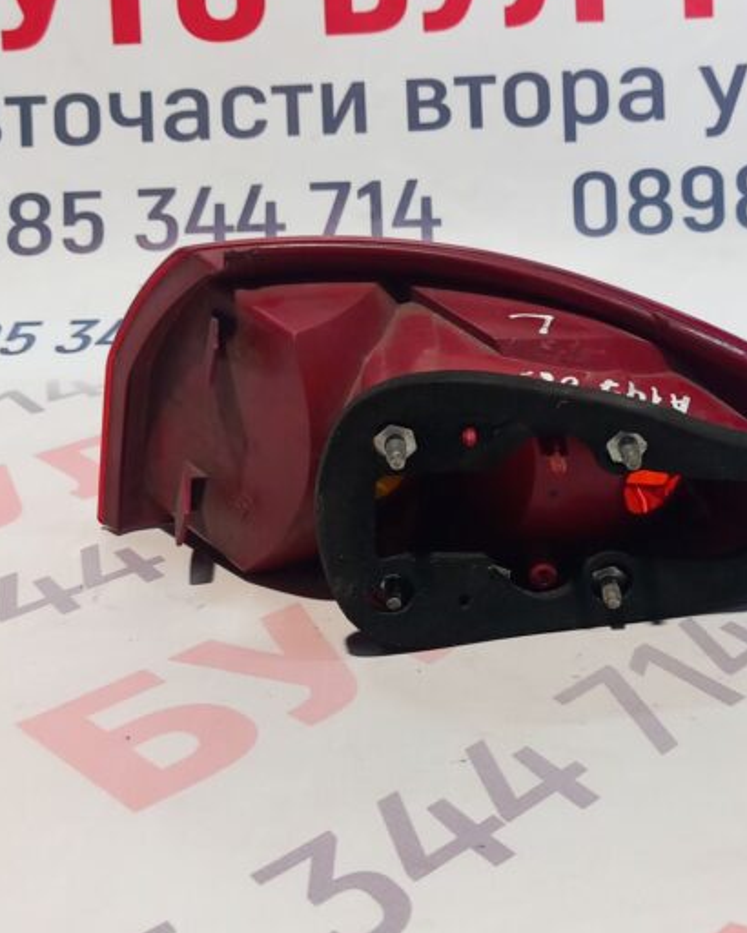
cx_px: 543
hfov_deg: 31.0
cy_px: 529
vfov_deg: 38.7
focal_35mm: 48
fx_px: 1326
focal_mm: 4
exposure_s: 1/50
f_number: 1.8
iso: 125
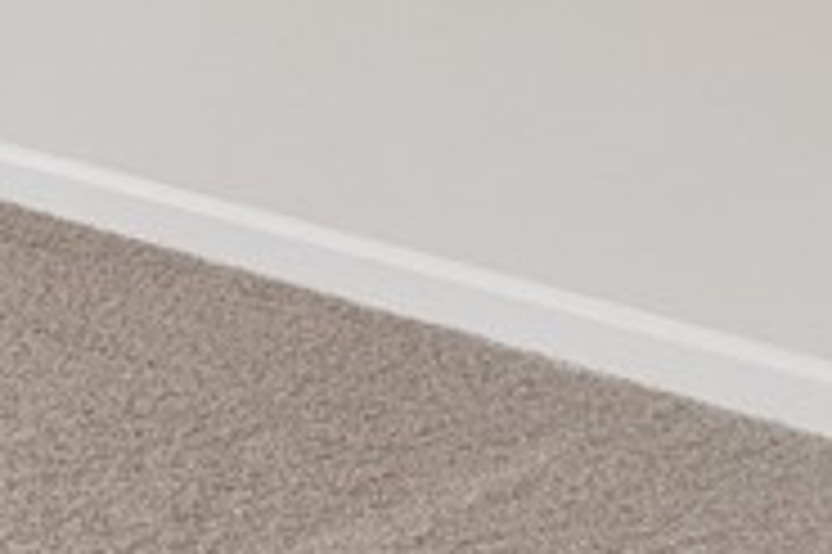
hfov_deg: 13.3
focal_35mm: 123
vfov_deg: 10.2
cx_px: -1030
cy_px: -606
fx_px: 2840
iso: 400
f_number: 6.3
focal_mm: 21
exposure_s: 1/3
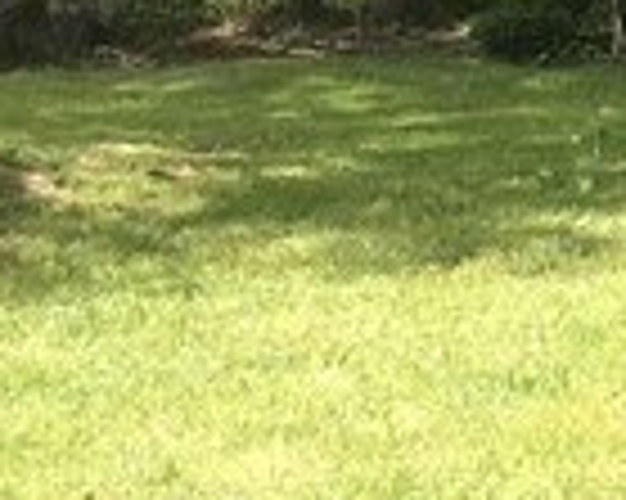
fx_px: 3851
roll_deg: -0.6
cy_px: -9
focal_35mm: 208
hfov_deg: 7.8
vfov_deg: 7.4
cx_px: 1973
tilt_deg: -1.9
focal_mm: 4.15
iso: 25
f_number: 2.2
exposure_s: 1/481
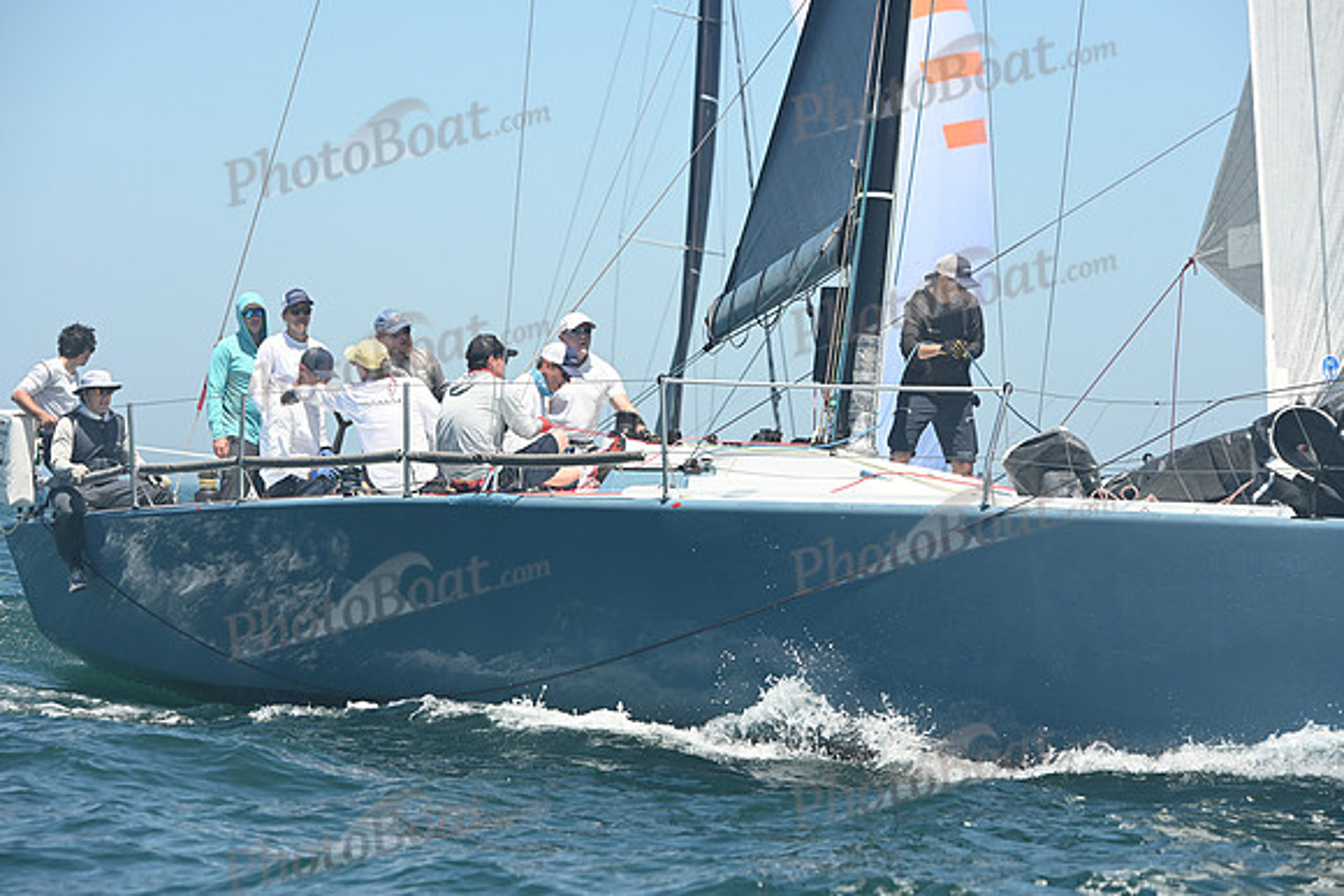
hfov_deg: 15.2
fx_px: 5041
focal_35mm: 135
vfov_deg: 10.2
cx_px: 672
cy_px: 448
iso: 320
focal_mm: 135
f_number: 6.3
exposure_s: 1/1000
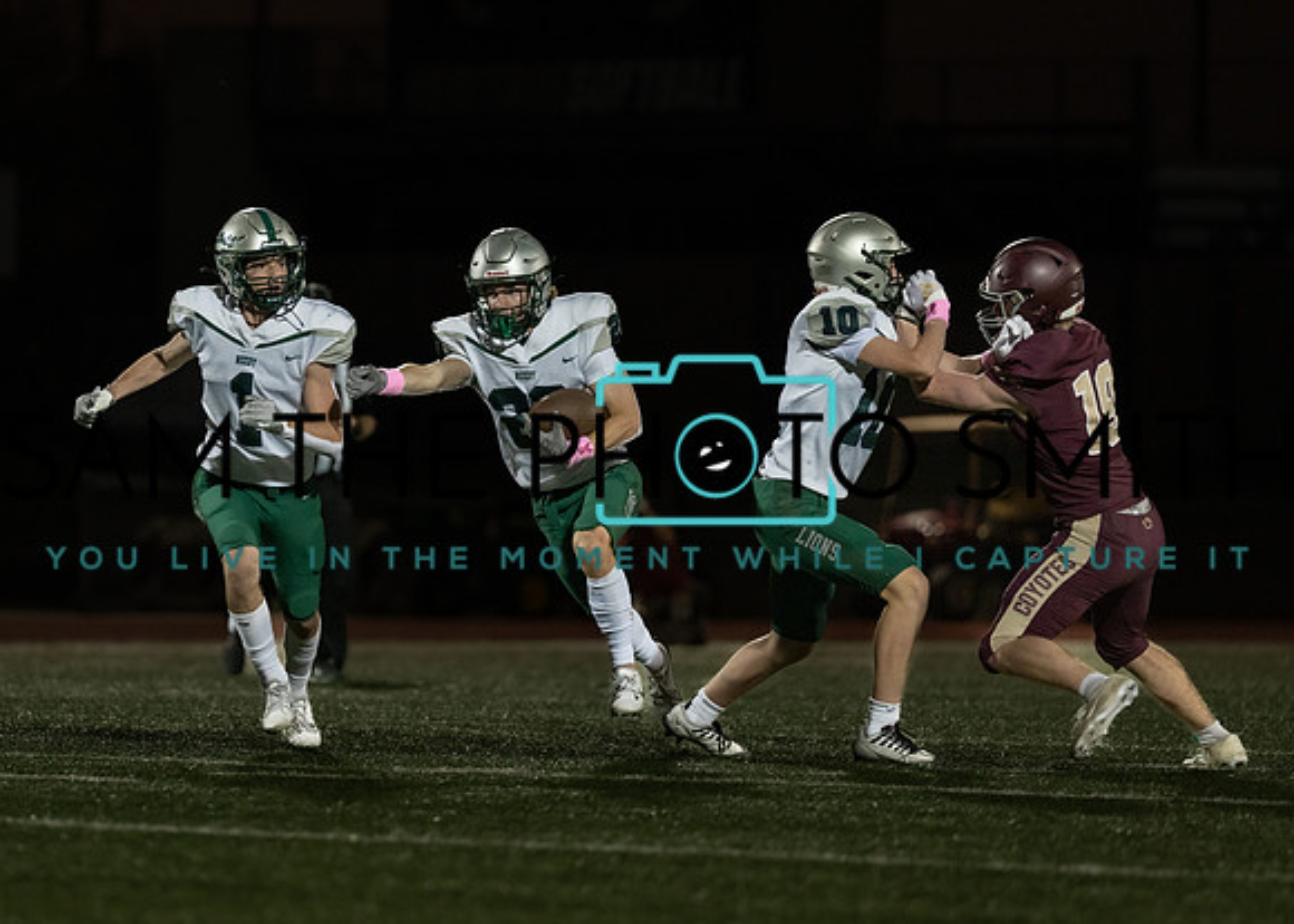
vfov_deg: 4.9
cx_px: 415
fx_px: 10805
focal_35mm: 294
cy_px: 461
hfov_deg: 6.9
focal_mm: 200
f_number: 2.8
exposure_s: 1/1000
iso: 1600
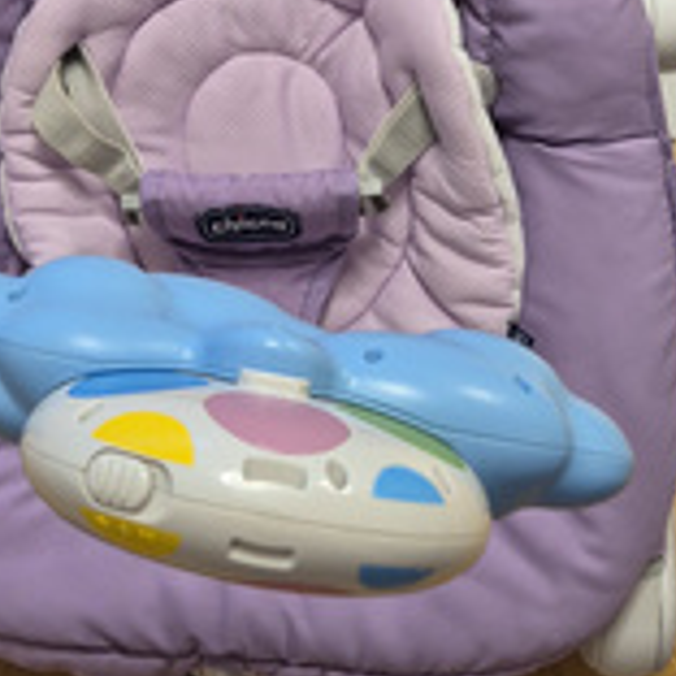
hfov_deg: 26.4
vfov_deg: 25.3
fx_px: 1436
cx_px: 258
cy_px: 9
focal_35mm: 65
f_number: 1.8
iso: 400
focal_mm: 5.4
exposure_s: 1/100
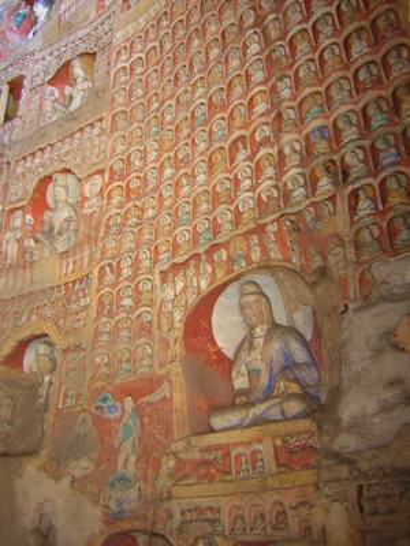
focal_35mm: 36
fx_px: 569
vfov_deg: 51.4
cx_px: 205
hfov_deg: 39.7
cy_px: 273
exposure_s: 1/7.3
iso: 50
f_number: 2.6
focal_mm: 4.7
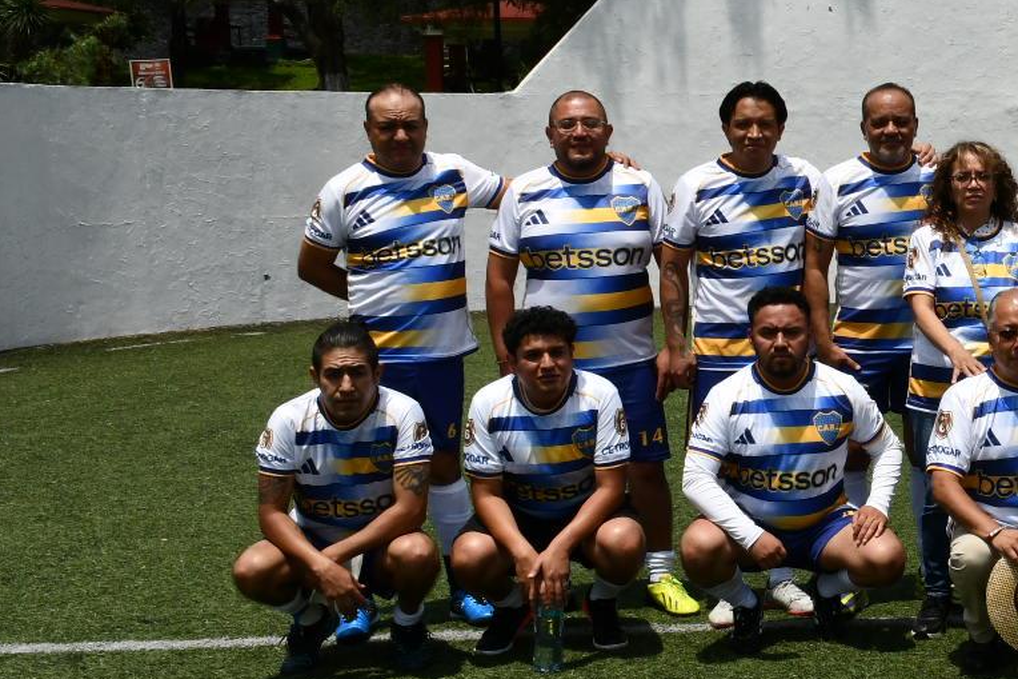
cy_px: 328
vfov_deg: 19.4
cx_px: 1075
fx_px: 1979
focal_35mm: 70
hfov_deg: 26.9
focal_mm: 22
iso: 500
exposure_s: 1/800
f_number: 14
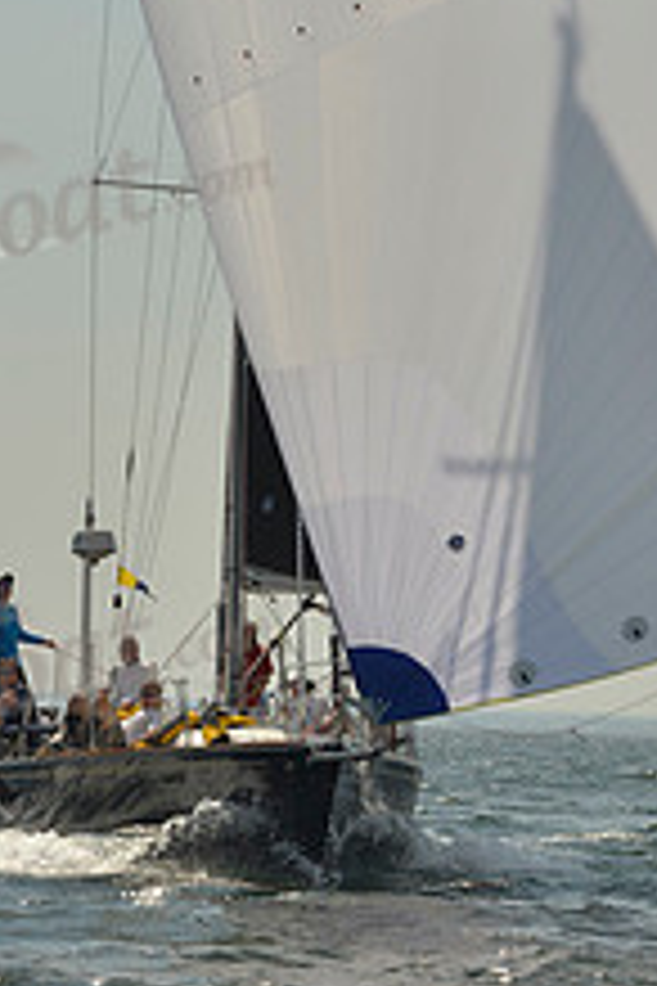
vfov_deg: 11.0
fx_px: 5064
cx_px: 506
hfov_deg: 7.4
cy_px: -59
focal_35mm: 185
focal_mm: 70
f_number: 9
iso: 200
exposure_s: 1/1250
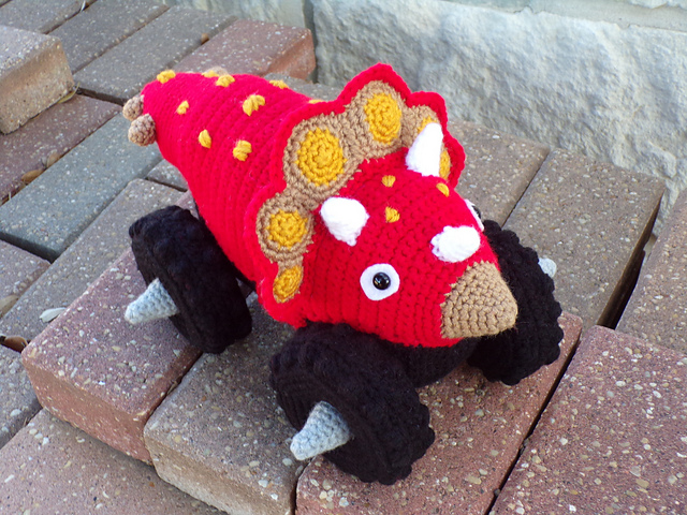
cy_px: 258
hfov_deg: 44.8
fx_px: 834
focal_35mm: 42
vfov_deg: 34.3
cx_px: 344
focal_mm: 7.6
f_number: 3.4
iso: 129
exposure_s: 1/34
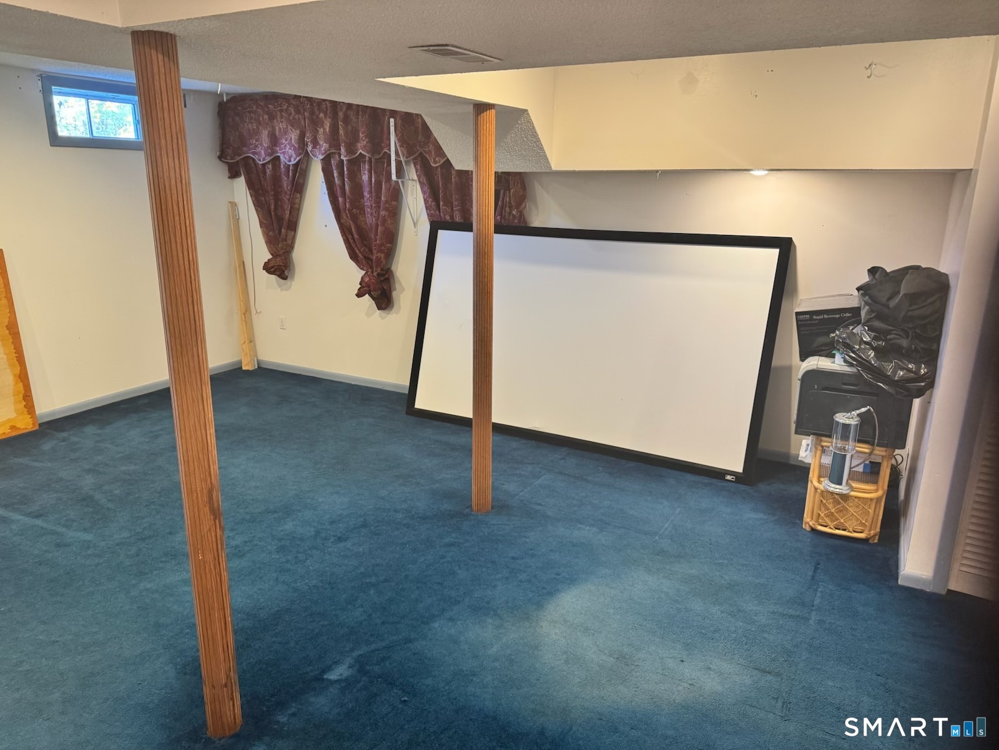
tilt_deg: -15.4
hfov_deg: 71.6
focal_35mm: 24
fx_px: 693
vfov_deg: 56.8
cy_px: 375
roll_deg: -0.9
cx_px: 500
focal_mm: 6.76
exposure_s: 1/60
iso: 250
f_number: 1.78
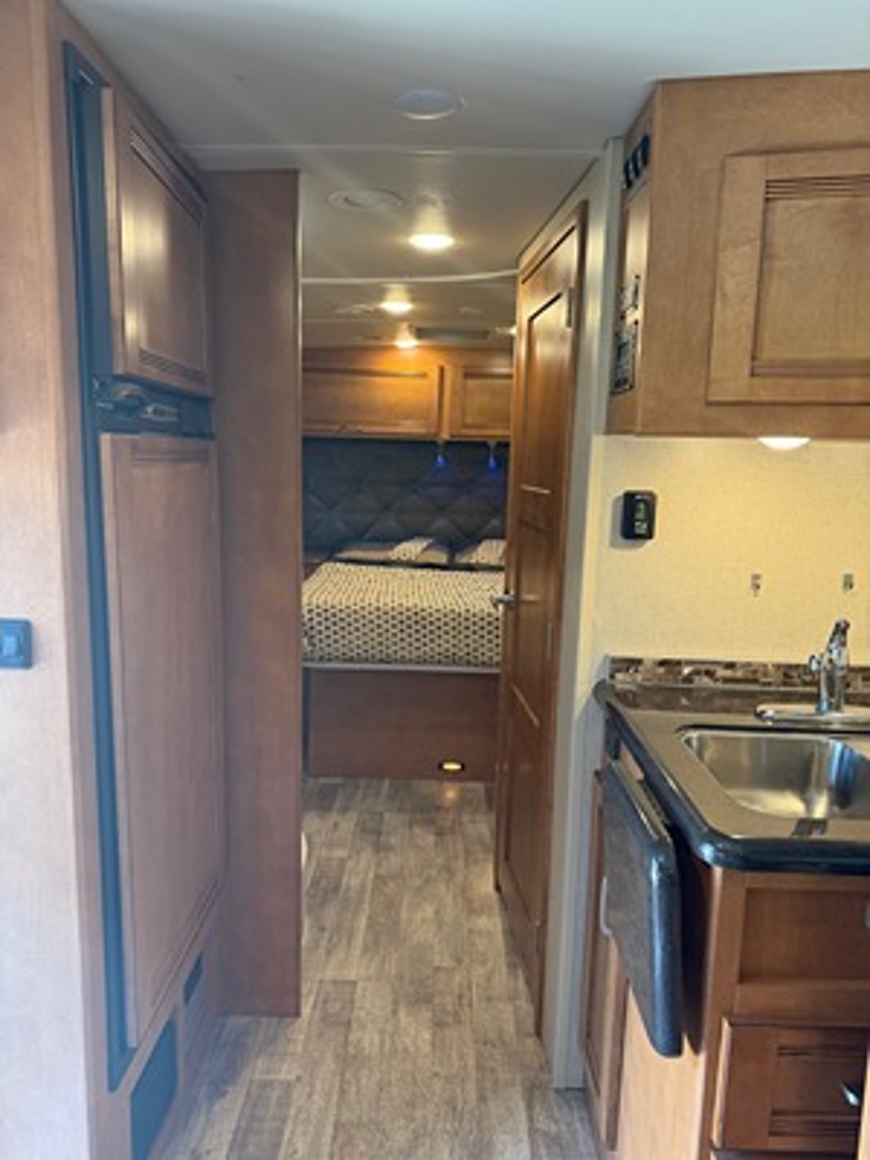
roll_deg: -1.0
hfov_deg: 56.8
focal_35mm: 24
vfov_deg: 71.6
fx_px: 804
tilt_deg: -8.5
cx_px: 435
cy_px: 580
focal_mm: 6.76
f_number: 1.78
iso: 250
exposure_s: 1/60
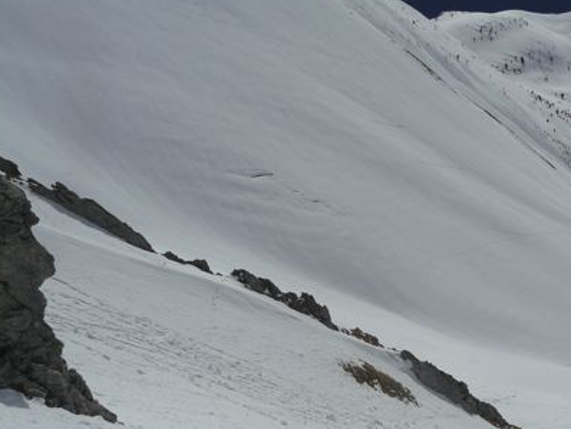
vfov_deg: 31.6
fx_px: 743
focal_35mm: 45
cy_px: 329
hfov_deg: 41.0
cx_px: 420
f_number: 8
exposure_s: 1/1600
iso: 100
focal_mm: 4.6
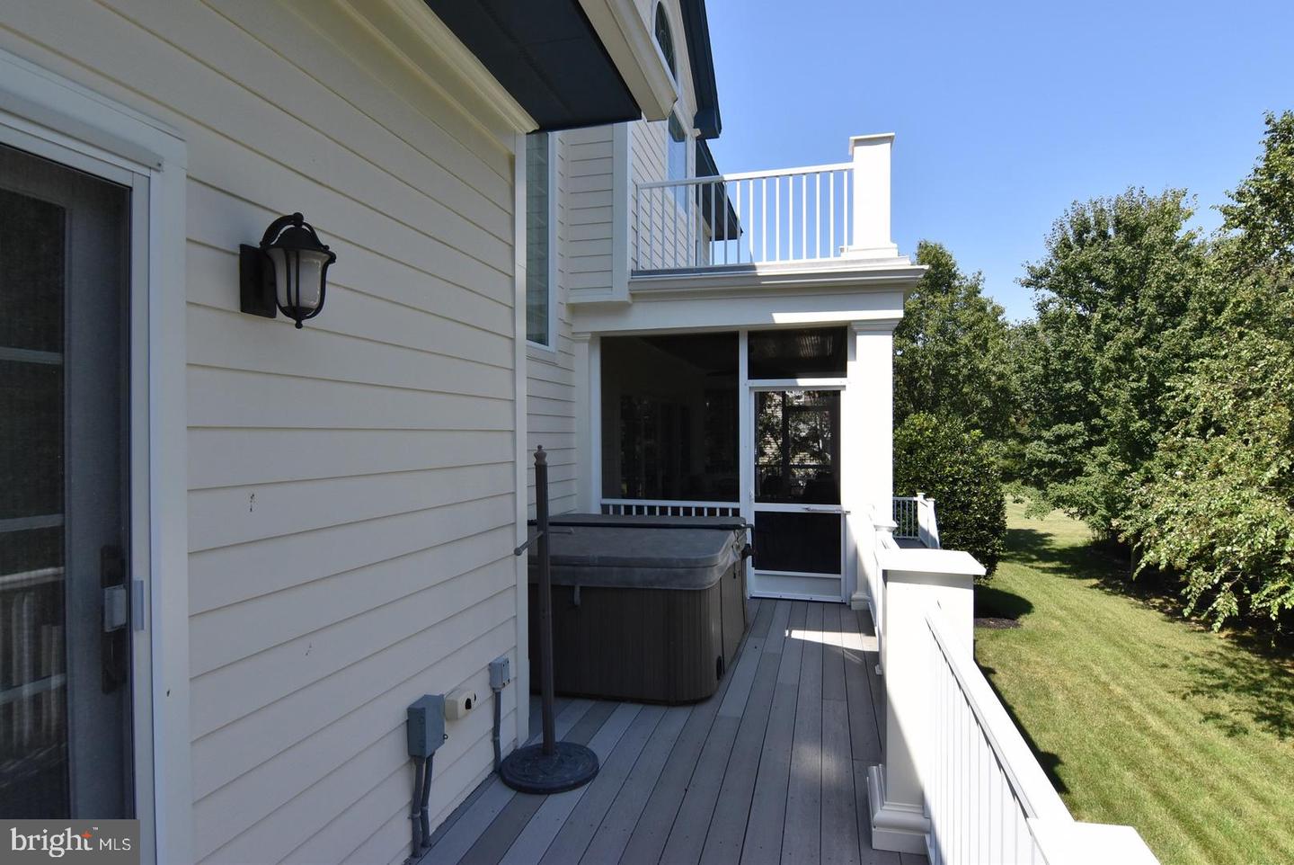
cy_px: 432
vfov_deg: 67.5
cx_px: 647
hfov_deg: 90.0
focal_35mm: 18
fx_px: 647
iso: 800
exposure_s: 1/640
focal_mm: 12
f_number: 13
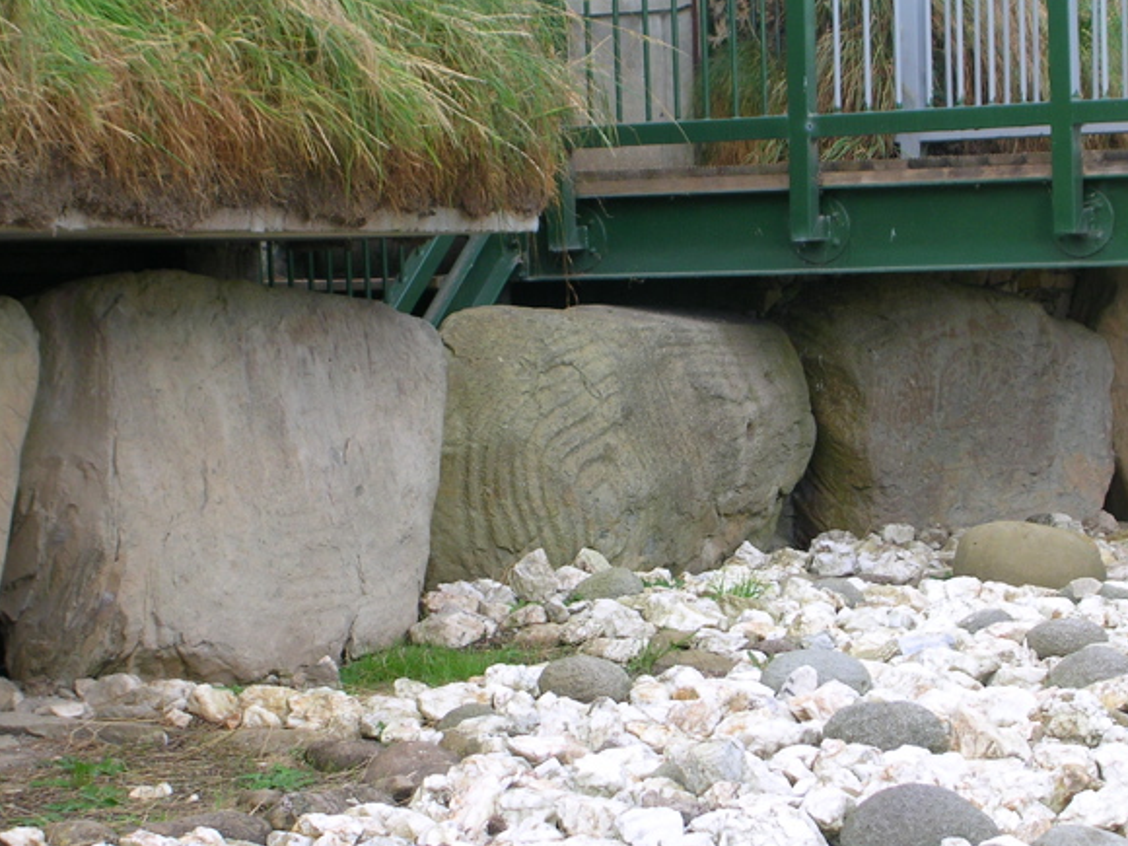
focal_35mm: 127
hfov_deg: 15.5
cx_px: 617
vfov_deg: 11.7
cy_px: 424
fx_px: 4138
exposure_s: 1/64
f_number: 4.9
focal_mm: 17.4
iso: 50
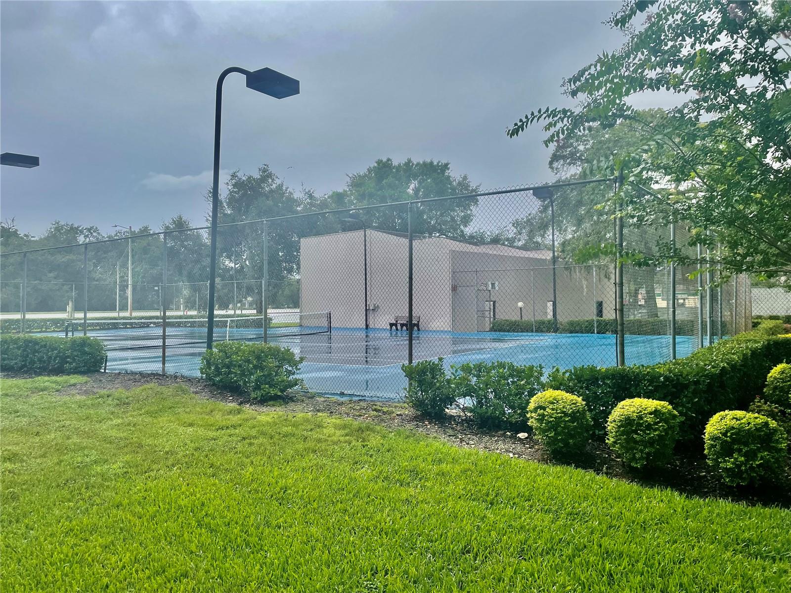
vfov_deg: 53.1
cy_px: 296
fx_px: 594
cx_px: 396
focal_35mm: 26
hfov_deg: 67.3
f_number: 1.6
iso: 32
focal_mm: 4.2
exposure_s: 1/1062
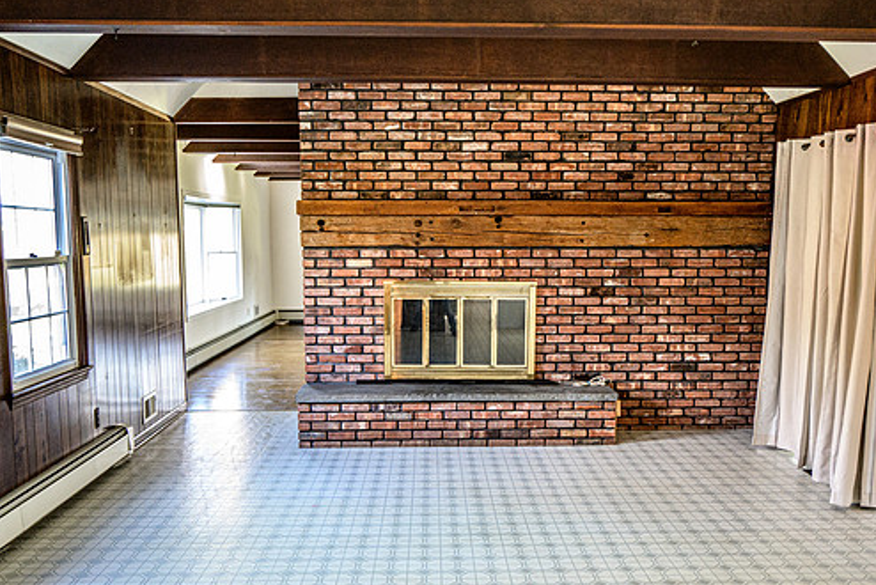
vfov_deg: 38.9
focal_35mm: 34
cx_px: 458
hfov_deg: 55.7
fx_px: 828
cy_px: 332
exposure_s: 1/60
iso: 4000
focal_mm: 29
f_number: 4
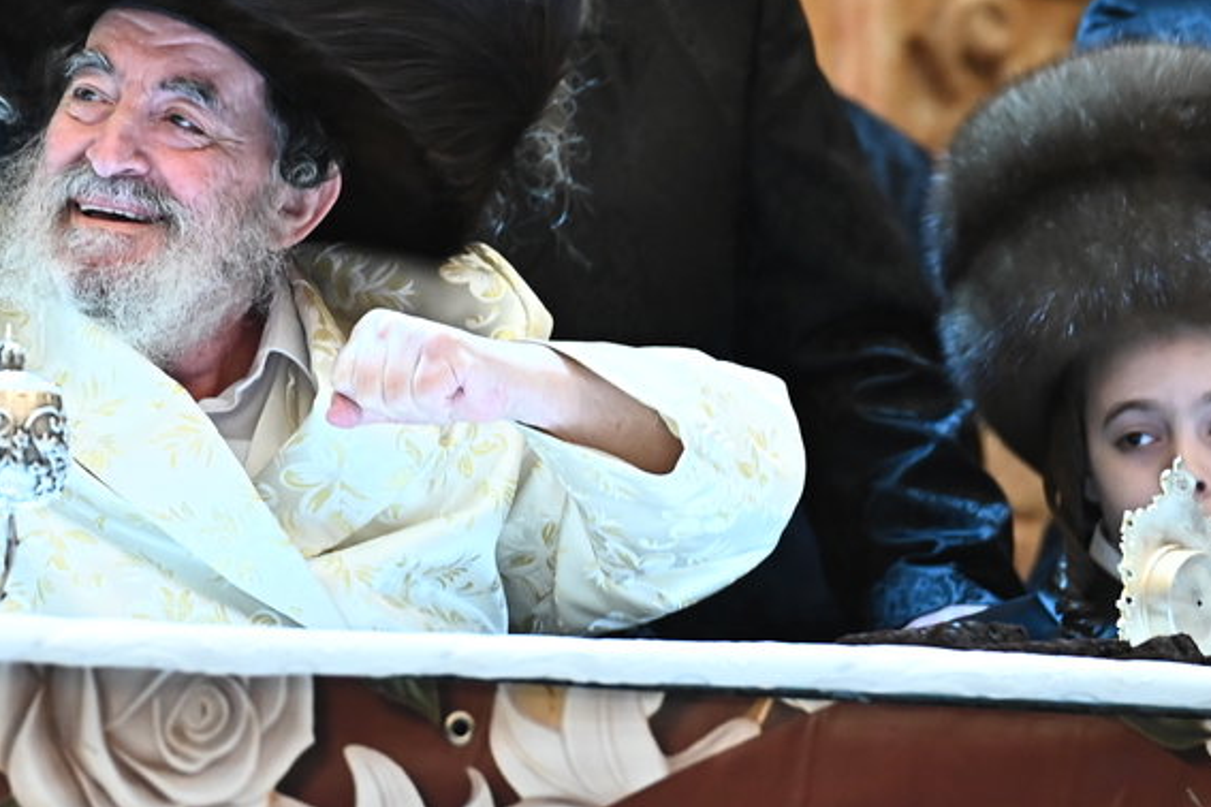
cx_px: 226
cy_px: -57
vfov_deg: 2.8
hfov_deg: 4.2
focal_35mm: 494
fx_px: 16616
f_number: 5
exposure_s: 1/250
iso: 2500
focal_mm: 200
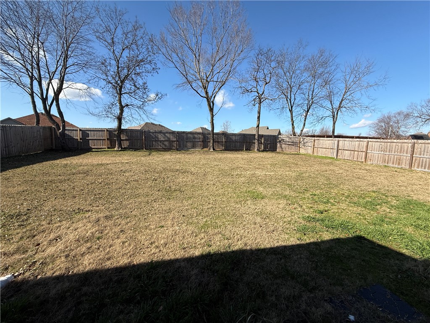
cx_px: 215
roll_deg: -1.3
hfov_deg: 102.1
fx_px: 174
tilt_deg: -5.7
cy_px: 162
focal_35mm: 14
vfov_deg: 85.7
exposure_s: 1/1745
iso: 50
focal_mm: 2.22
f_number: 2.2
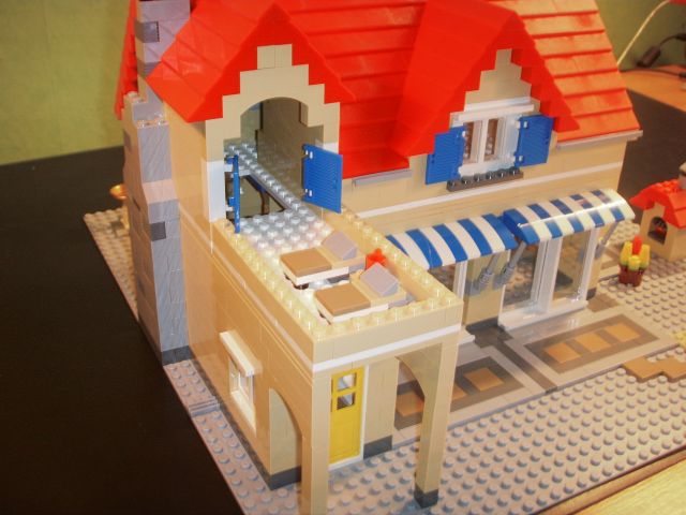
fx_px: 773
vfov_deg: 36.8
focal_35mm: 39
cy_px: 258
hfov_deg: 47.9
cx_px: 343
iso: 100
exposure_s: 1/45
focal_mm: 6.6
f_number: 3.5
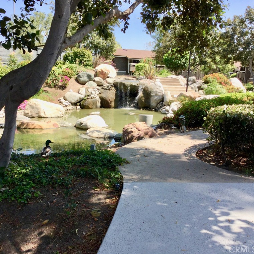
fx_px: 307
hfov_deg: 44.7
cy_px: 126
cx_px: 101
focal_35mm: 37
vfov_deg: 44.9
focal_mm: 3.3
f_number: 2.4
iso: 25
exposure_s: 1/684
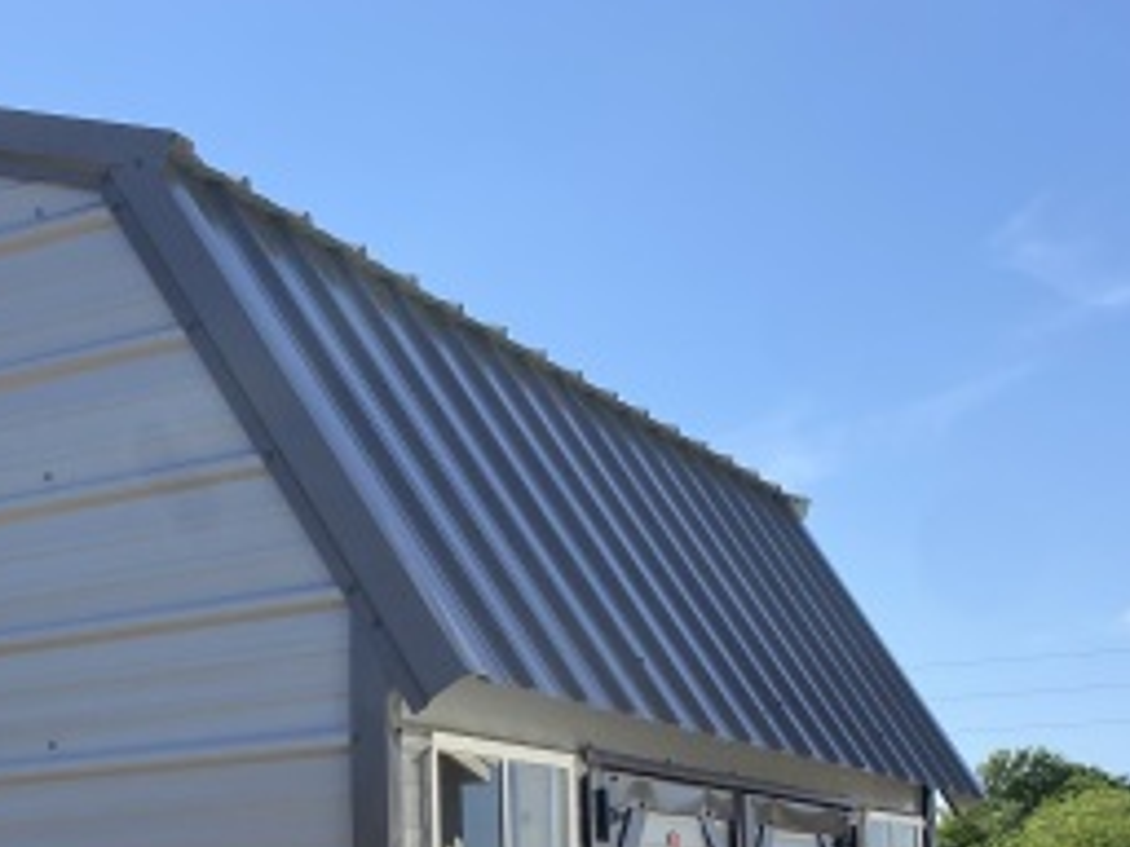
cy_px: 975
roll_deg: +1.6
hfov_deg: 28.1
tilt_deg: -0.9
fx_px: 2122
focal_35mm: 65
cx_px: 9
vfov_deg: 21.2
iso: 32
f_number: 1.8
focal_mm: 4.25
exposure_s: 1/2410
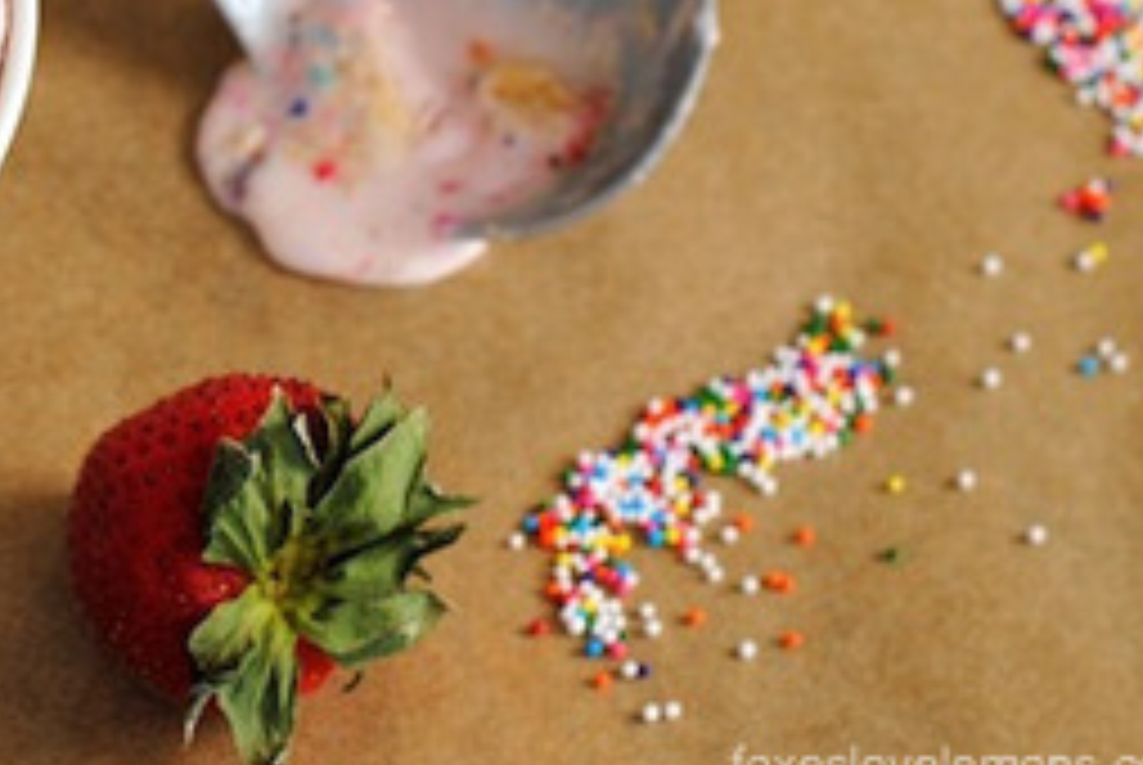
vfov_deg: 8.0
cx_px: -76
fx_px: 5404
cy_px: -70
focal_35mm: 170
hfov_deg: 11.9
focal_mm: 50
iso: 200
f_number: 5
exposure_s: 1/80
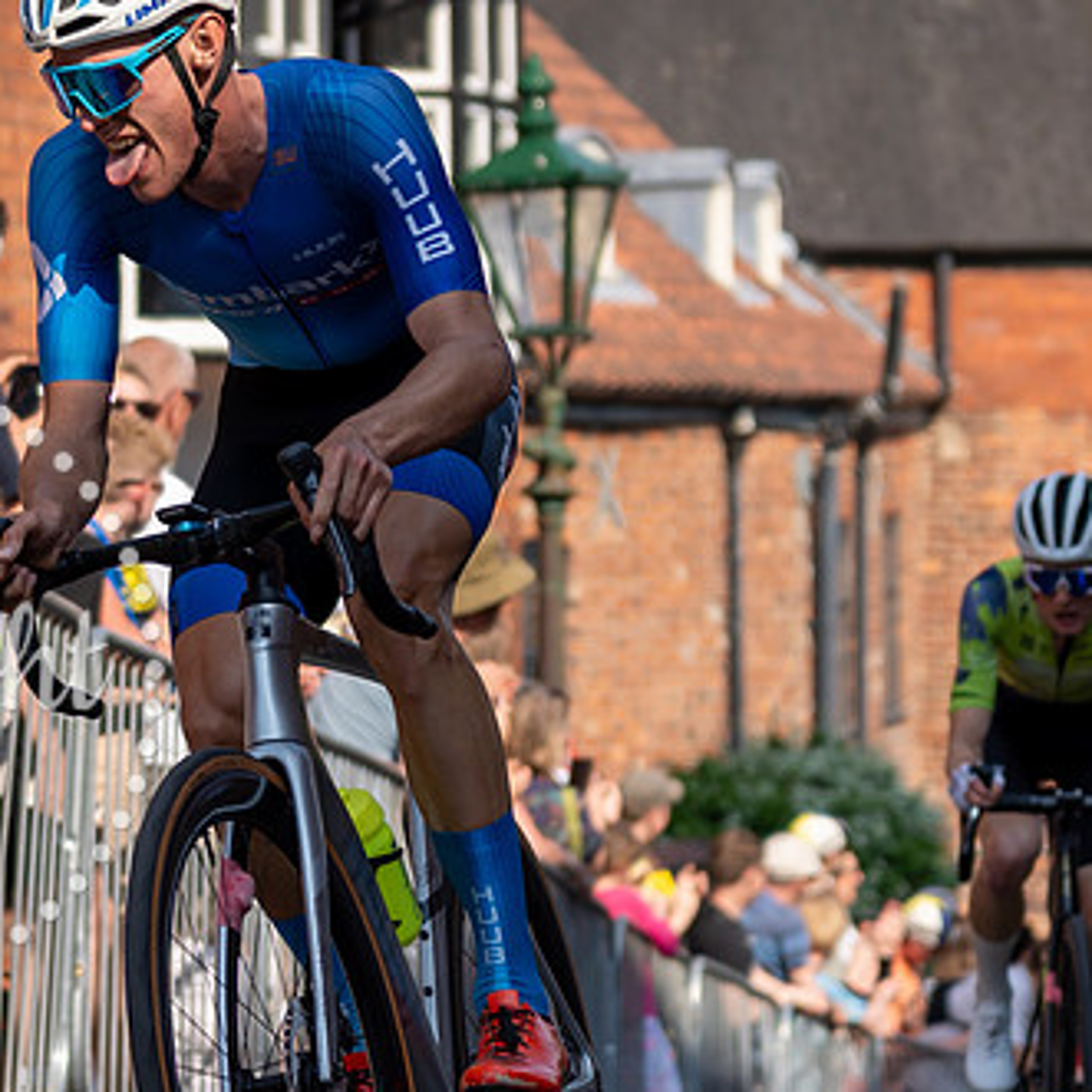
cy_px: 42
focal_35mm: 222
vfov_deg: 7.9
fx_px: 7923
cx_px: 105
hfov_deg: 7.9
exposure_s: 1/1250
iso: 100
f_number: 2.8
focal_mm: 73
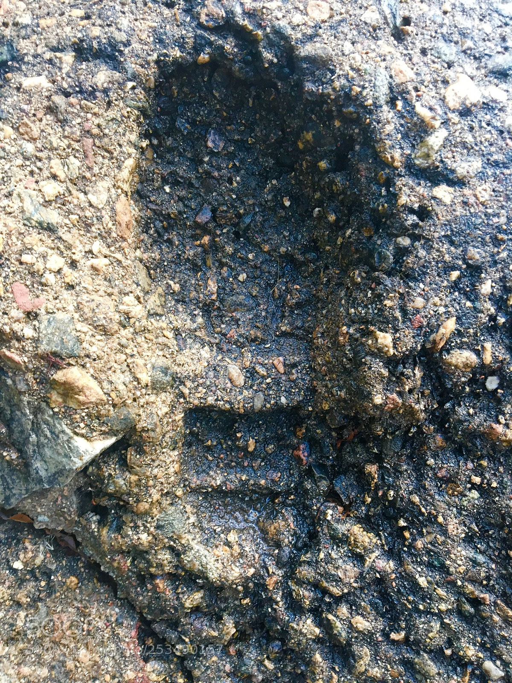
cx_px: 256
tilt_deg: -73.4
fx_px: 572
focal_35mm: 29
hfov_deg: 48.2
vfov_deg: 61.7
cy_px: 342
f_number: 2.2
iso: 64
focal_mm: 4.15
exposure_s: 1/30
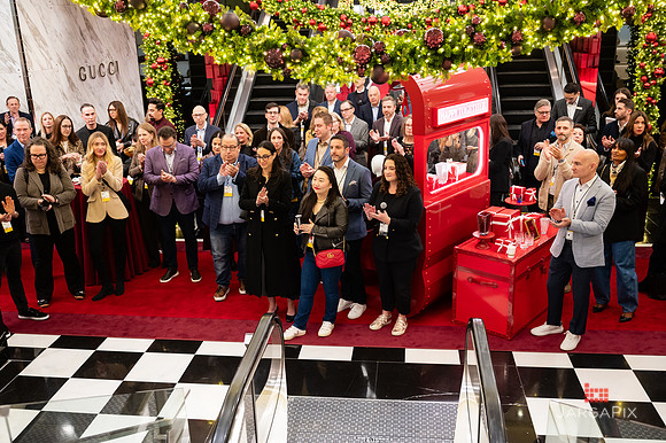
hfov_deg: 54.7
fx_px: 644
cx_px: 333
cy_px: 222
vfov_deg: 38.0
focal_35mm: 35
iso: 1250
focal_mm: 33.5
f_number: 3.2
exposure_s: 1/160
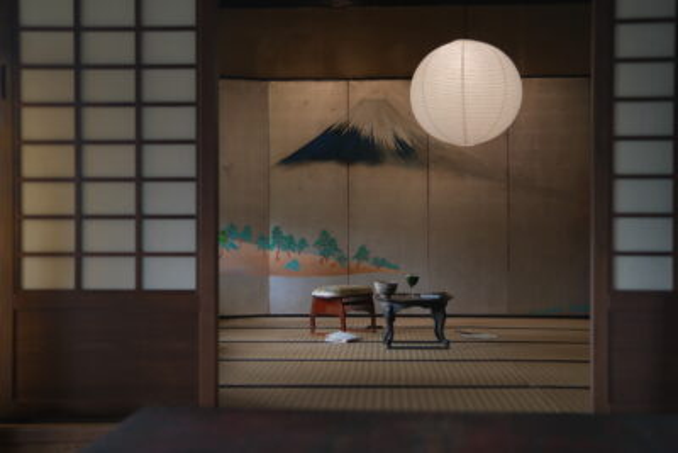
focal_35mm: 50
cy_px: 226
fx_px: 942
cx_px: 339
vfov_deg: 27.0
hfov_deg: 39.6
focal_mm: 33
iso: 250
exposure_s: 1/320
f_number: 1.6
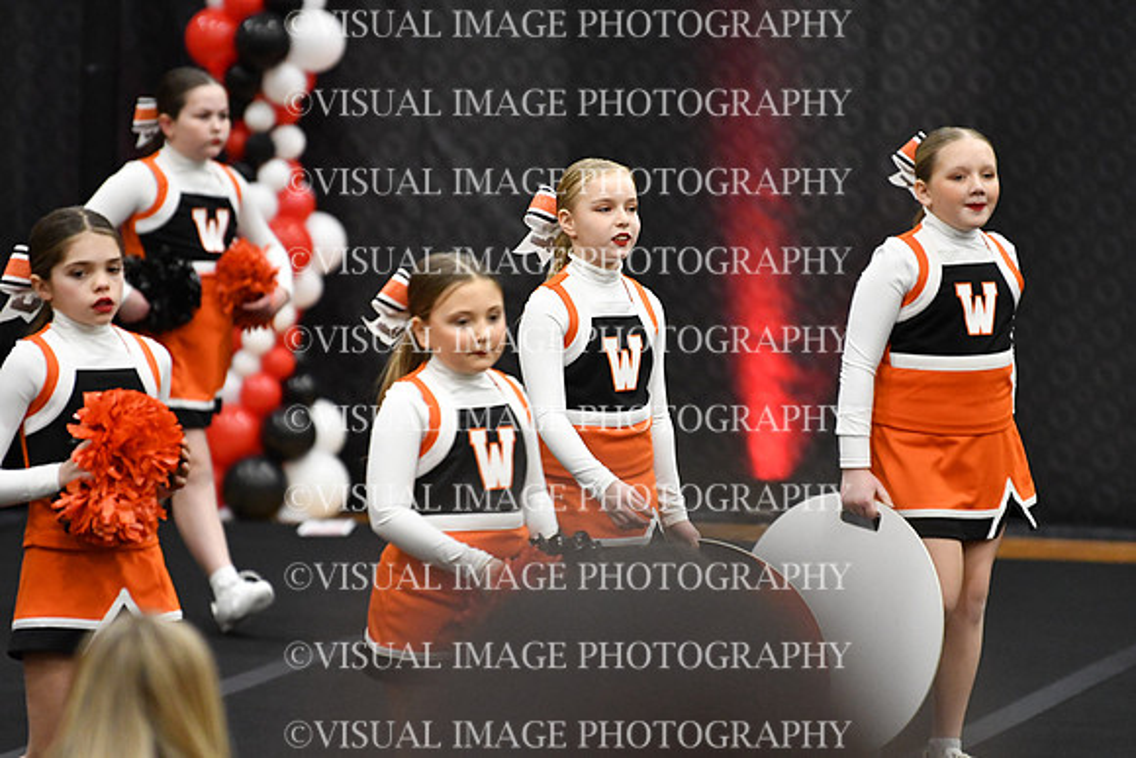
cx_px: 568
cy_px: 379
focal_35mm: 300
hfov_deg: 6.9
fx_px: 9468
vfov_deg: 4.6
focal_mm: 200
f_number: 2.8
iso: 5000
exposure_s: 1/800
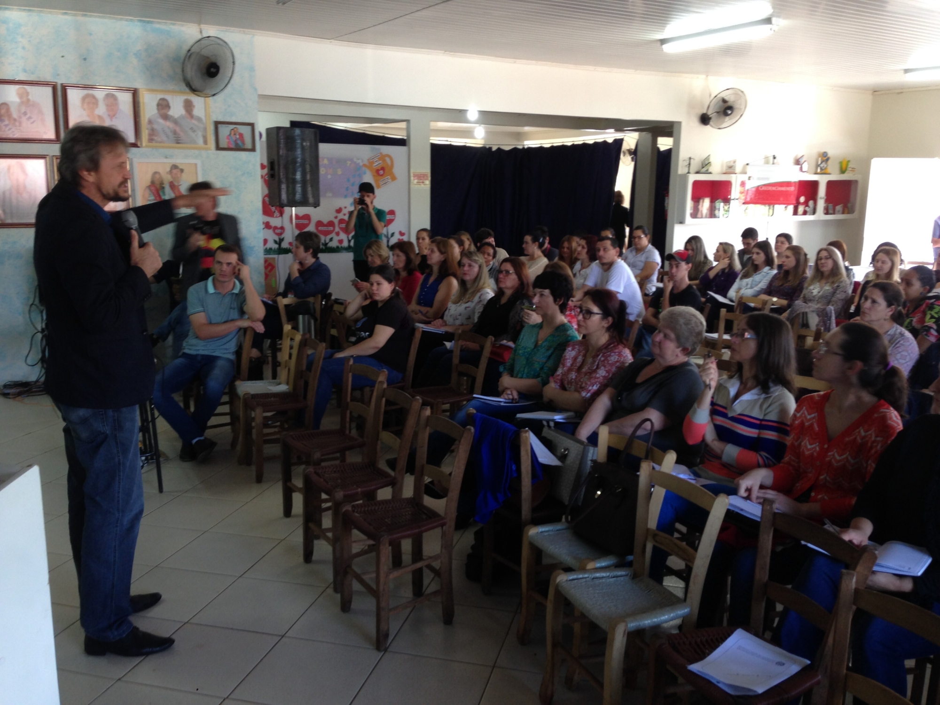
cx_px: 470
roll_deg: +0.8
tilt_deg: -12.4
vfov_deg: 42.9
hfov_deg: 55.4
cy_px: 352
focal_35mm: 33
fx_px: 896
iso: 64
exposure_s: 1/20
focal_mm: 4.12
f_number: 2.4
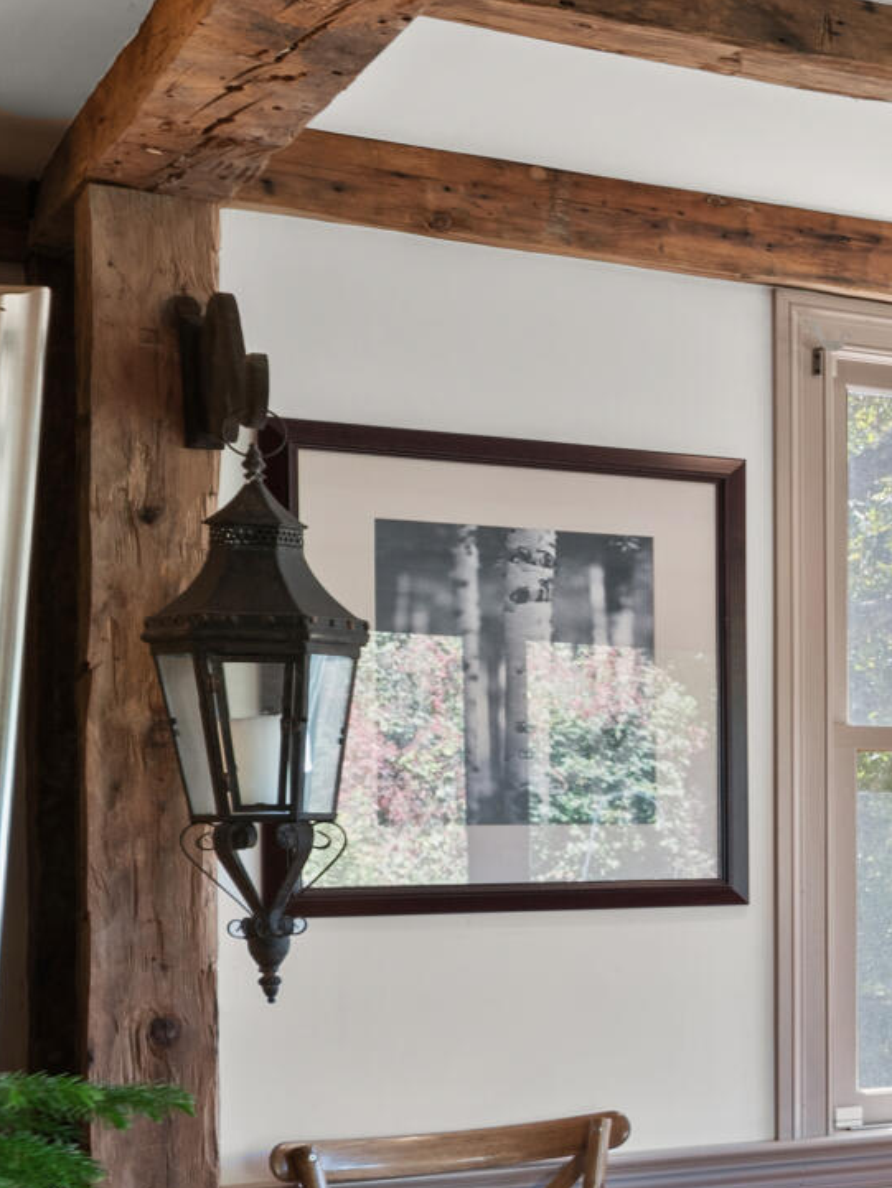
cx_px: 2152
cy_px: 863
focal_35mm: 72
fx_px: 2473
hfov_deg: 14.0
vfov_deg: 26.7
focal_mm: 18
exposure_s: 1/4
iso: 320
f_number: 9
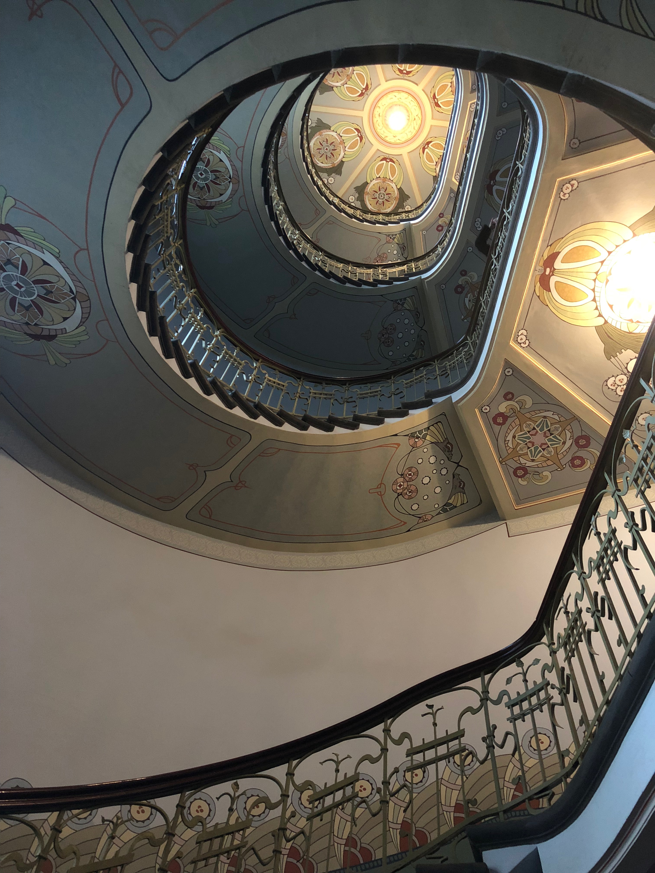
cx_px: 328
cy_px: 436
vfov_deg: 61.7
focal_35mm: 29
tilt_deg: +60.6
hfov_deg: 48.2
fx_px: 732
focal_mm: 3.99
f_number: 1.8
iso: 80
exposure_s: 1/4
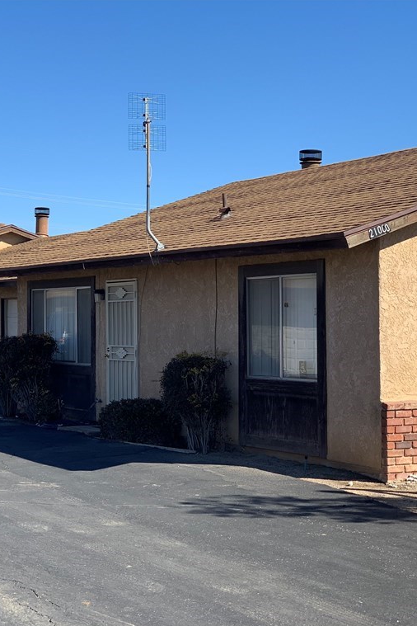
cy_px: 314
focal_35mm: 73
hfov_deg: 18.6
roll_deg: +1.3
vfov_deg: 27.7
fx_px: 1268
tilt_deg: +0.7
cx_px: 134
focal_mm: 6
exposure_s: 1/940
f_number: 2.4
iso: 16
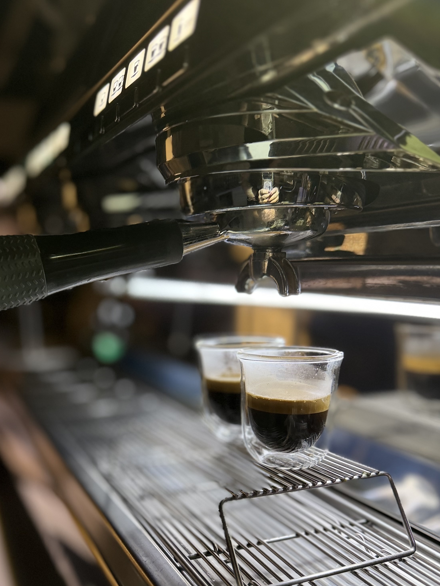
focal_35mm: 33
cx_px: 139
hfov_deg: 42.2
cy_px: 381
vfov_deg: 54.5
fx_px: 559
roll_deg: +0.7
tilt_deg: -11.0
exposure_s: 1/61
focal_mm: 6.76
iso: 200
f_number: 1.78
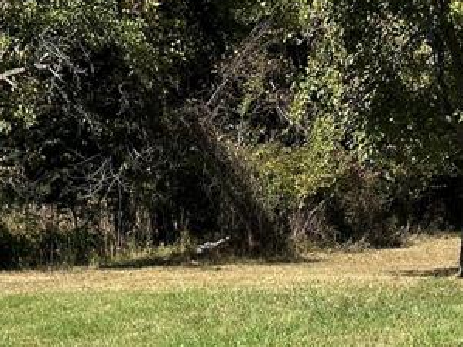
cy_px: 497
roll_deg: +1.2
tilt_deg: -15.3
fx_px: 1190
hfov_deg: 22.0
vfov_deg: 15.5
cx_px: 184
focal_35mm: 89
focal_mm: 5.7
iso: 50
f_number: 1.5
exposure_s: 1/2571
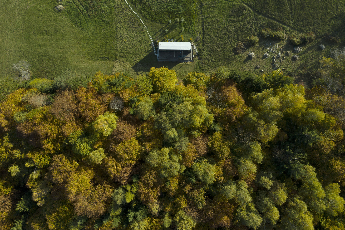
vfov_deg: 46.4
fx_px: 268
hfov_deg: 65.5
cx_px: 172
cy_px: 115
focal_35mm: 28
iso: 100
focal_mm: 10.26
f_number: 6.3
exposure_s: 1/200
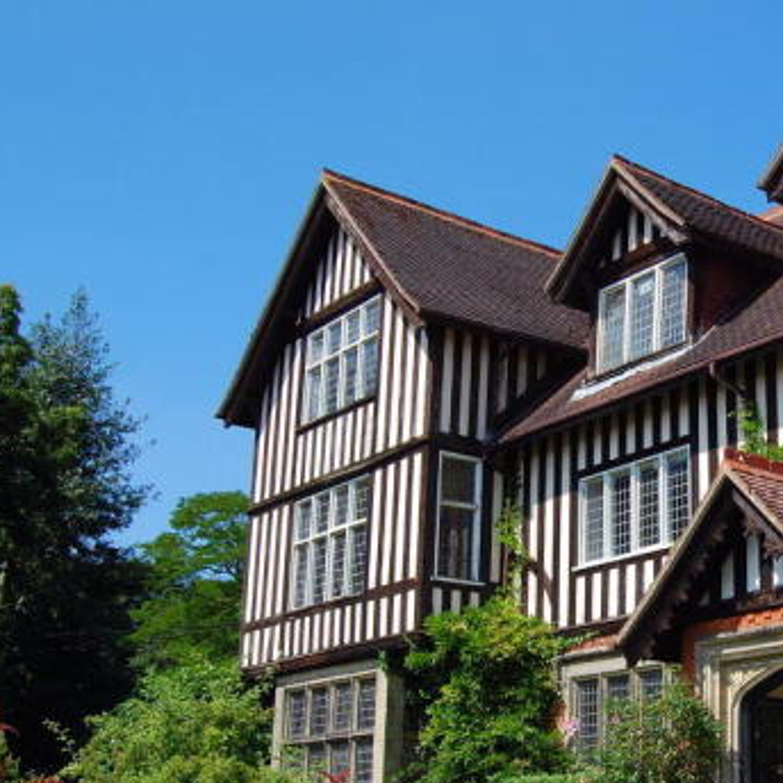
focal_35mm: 56
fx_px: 1428
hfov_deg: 29.5
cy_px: 494
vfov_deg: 30.5
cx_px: 694
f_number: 9
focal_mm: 23
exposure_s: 1/320
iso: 200
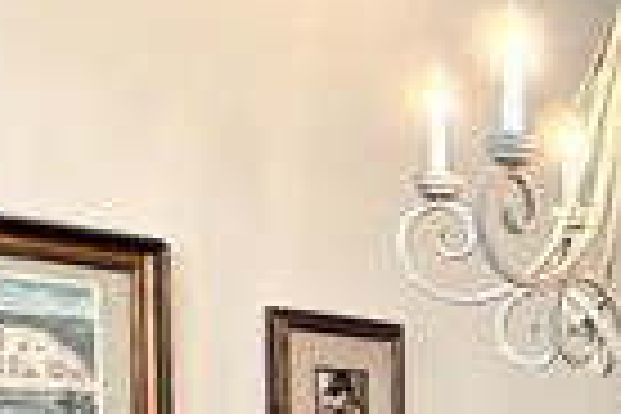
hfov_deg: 21.8
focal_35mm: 81
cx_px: 868
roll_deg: +0.9
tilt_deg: -2.3
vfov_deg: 16.1
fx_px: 1397
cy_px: 522
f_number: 2.2
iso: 160
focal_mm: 2.22
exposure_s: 1/60
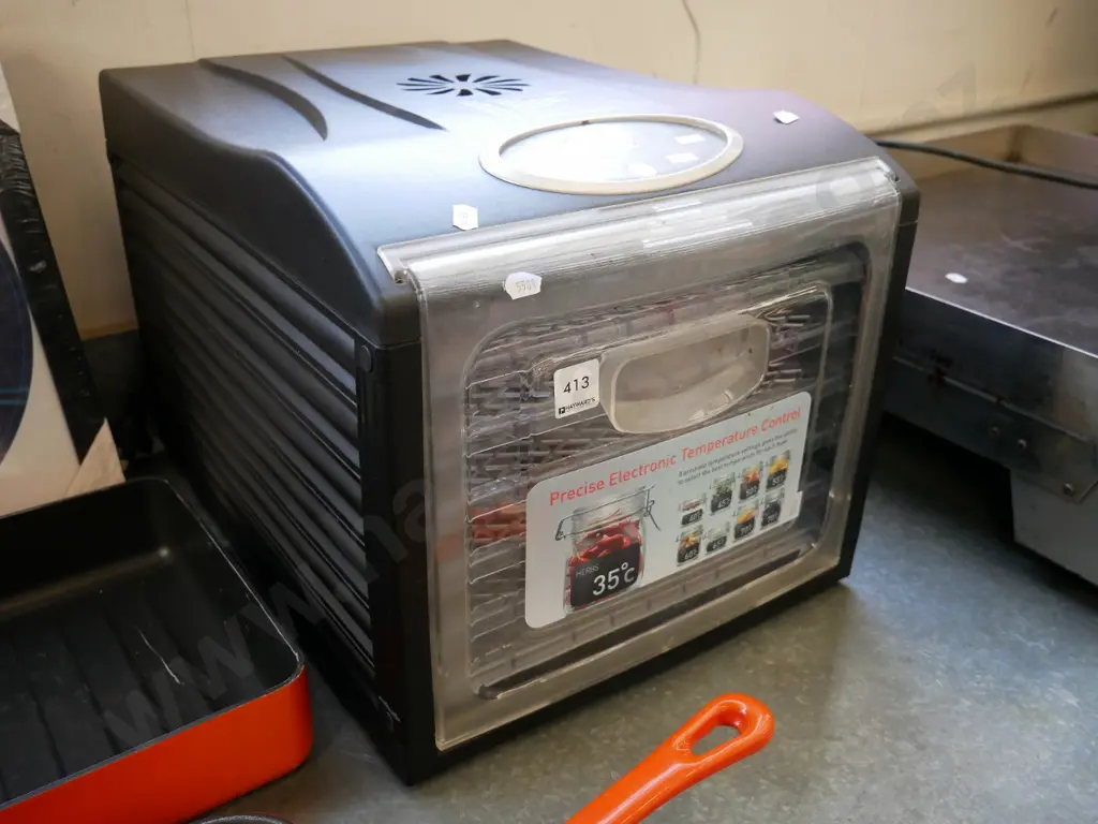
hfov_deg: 54.0
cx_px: 549
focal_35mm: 34
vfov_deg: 41.8
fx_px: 1078
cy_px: 412
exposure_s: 1/60
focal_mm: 17
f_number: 4
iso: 1000
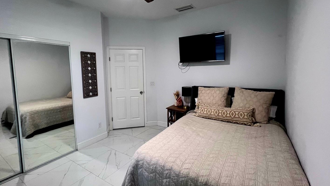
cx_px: 168
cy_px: 81
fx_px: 140
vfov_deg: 66.8
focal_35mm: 16
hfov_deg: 99.4
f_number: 1.8
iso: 320
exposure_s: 1/60.2
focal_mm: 1.57
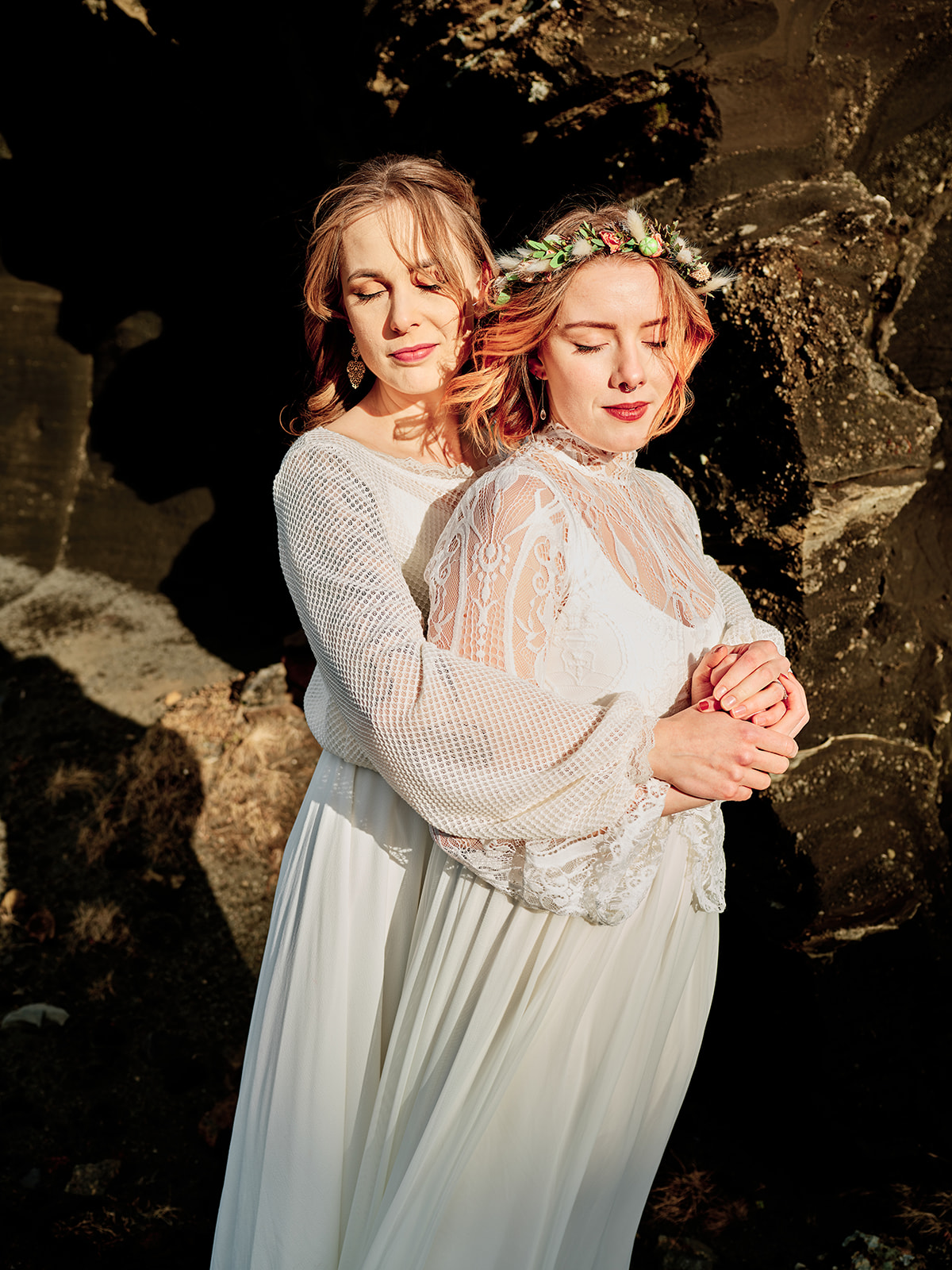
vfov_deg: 46.8
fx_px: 1467
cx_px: 476
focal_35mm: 40
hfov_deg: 36.0
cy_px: 635
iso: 100
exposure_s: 1/250
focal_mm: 50
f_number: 5.6
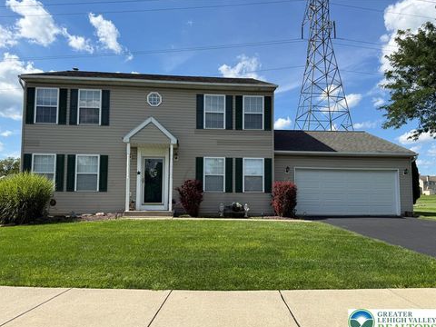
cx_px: 212
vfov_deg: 54.9
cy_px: 168
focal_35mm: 25
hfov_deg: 69.4
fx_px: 315
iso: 80
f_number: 1.78
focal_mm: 6.76
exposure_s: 1/4405
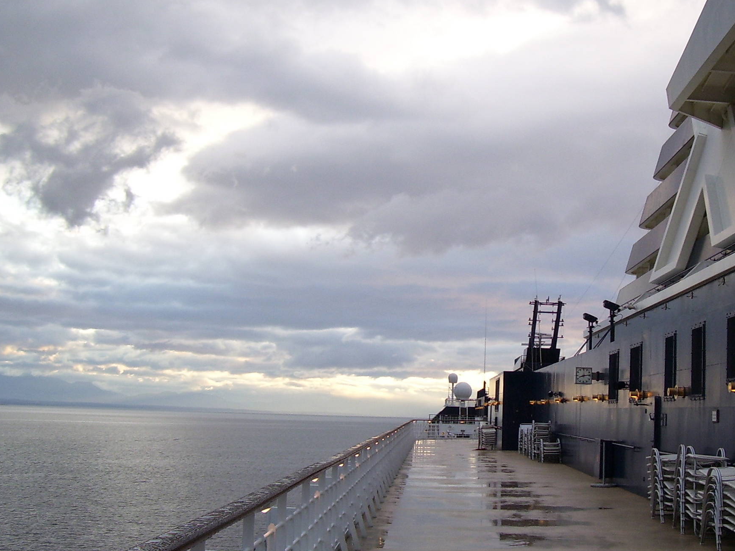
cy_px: 276
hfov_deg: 38.3
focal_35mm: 49
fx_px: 1040
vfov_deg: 29.7
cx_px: 513
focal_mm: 5.6
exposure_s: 1/180
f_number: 2.7
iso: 80
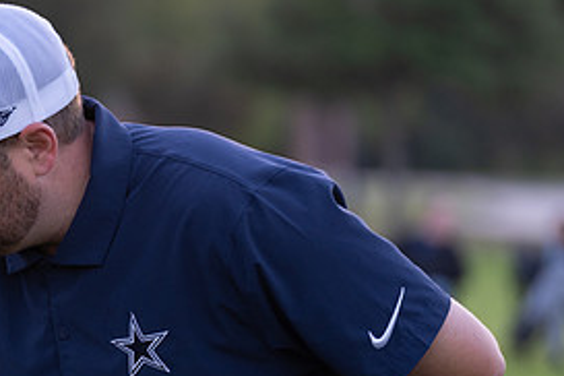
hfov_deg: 7.9
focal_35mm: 259
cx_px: -19
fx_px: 4057
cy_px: 311
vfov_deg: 5.3
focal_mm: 122
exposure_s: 1/320
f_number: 2.8
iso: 500
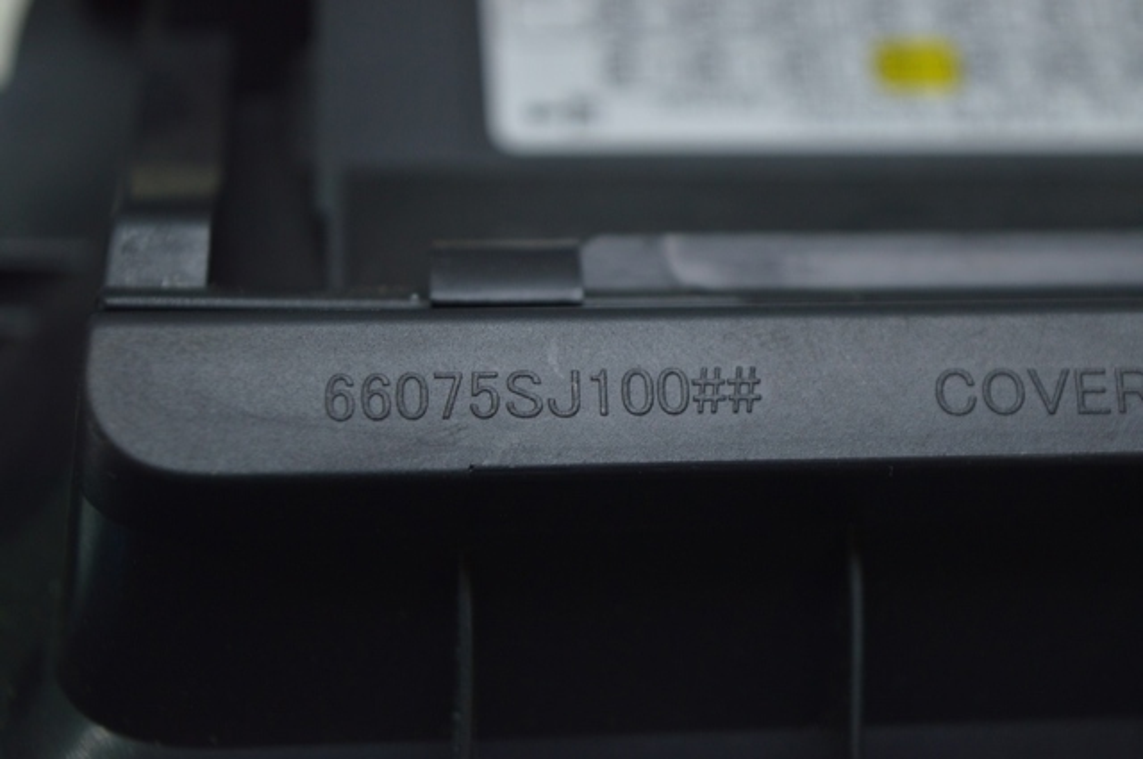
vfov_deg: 16.5
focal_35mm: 82
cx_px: 572
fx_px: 2616
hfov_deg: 24.6
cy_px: 380
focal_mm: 55
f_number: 5.6
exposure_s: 1/50
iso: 400
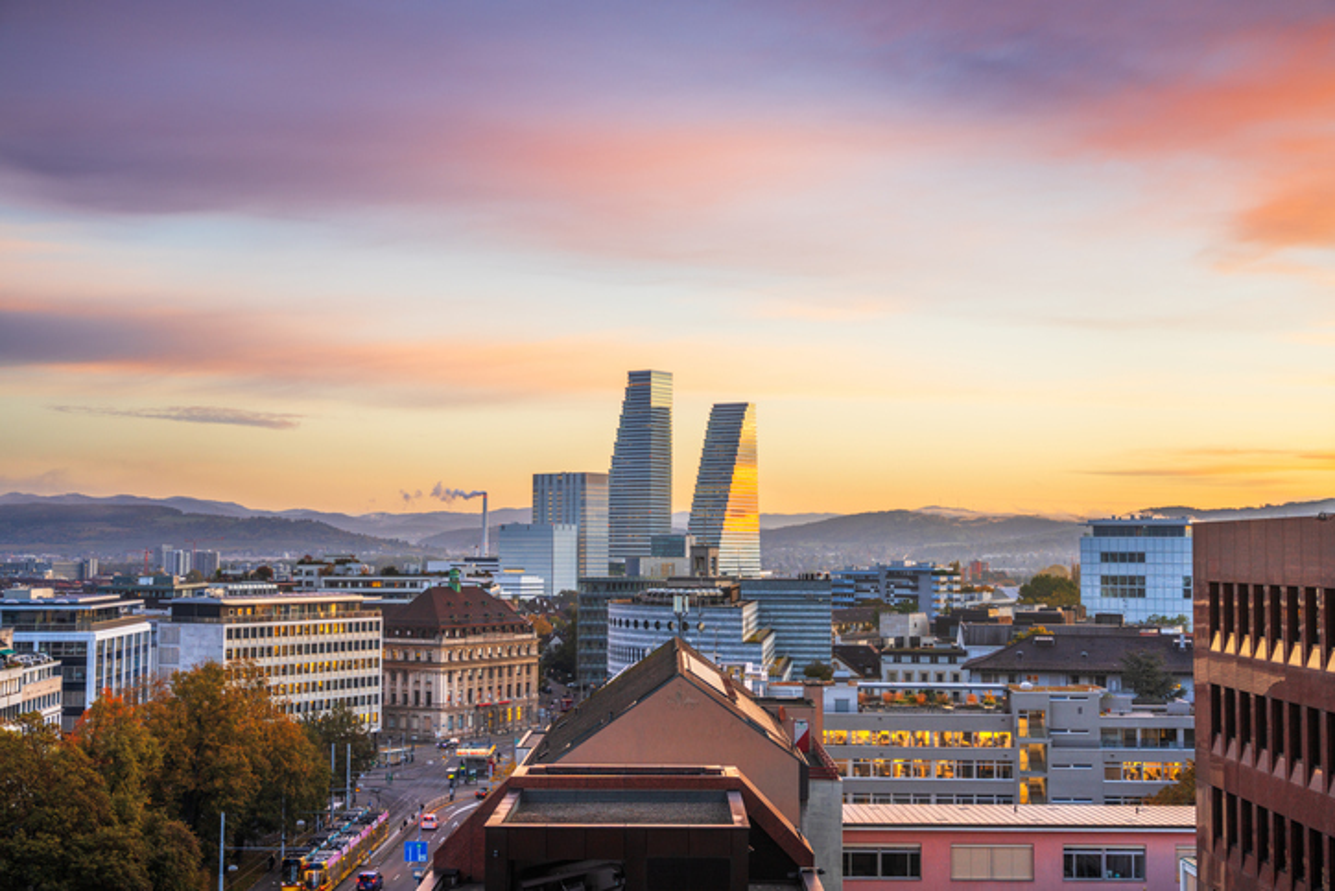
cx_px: 668
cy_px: 446
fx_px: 1706
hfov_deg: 42.7
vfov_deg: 29.3
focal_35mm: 46
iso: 100
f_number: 4
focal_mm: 46
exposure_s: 1/30
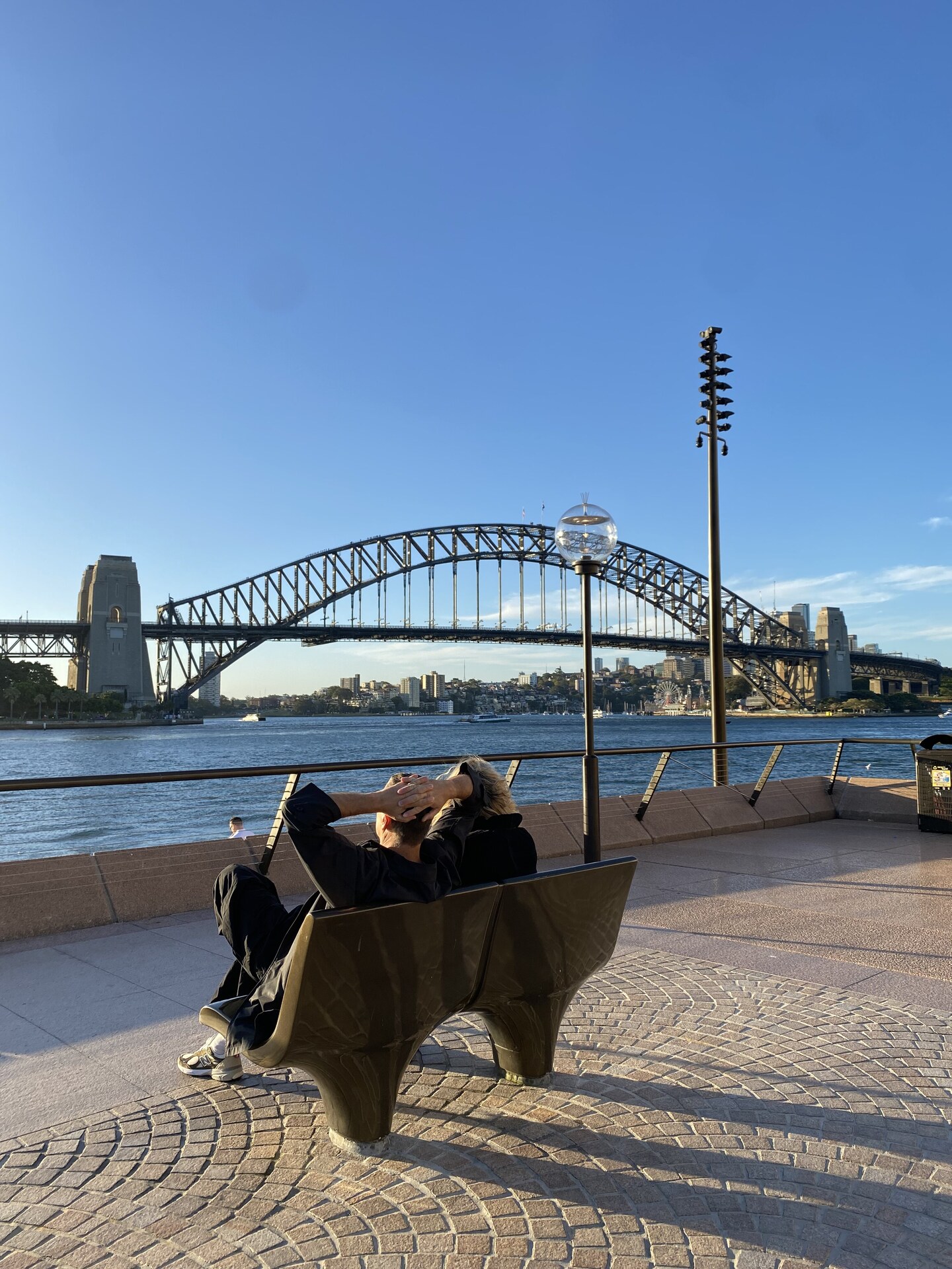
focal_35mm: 26
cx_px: 476
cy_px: 634
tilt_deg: +5.6
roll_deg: -0.4
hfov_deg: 53.1
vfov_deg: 67.3
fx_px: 953
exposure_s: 1/1063
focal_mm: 4.25
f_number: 1.8
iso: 32
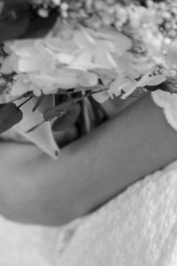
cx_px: 268
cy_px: -195
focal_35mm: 373
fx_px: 2751
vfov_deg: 5.4
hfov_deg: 3.7
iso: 250
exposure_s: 1/320
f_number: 1.8
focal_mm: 85
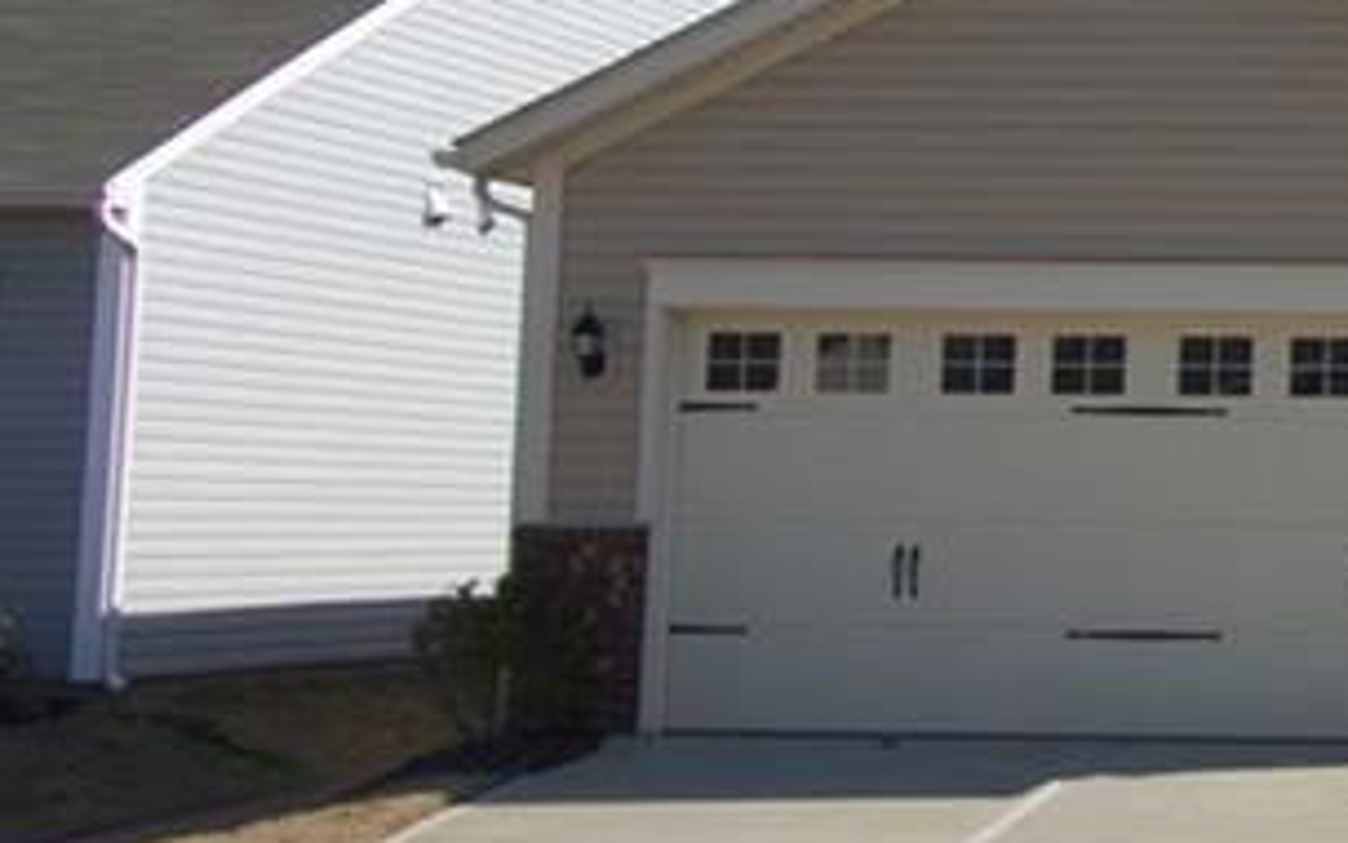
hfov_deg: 19.6
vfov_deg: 13.5
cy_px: 62
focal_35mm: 96
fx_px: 3527
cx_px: 1840
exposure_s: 1/800
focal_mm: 10.4
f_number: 4.5
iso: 125
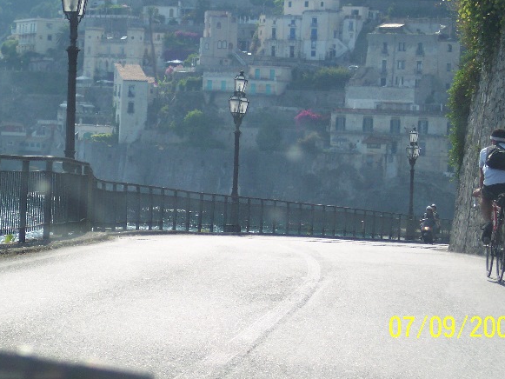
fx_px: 2028
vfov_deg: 10.7
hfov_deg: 14.2
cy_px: 131
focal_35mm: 139
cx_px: 210
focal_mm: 21.3
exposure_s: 1/700
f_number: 4.8
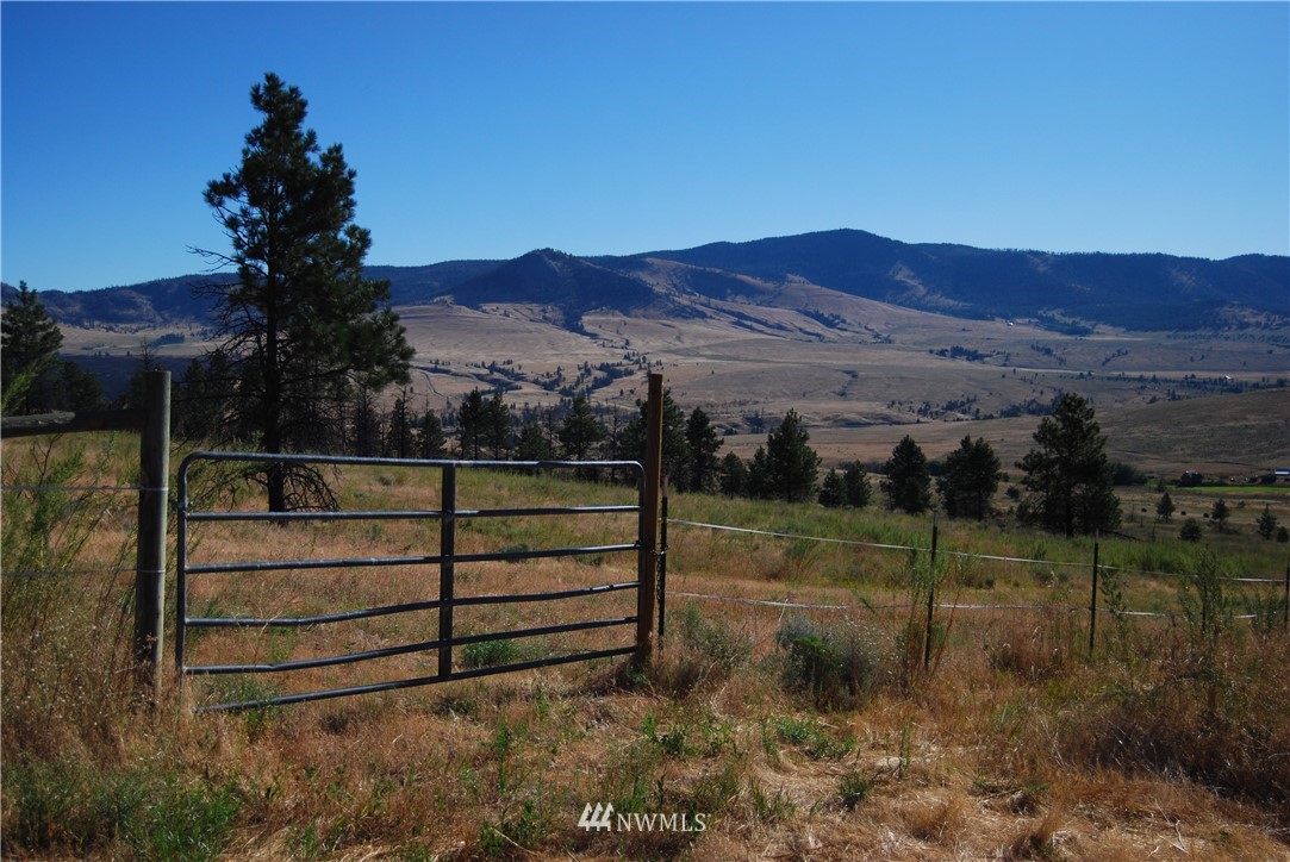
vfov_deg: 34.3
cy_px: 431
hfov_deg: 49.5
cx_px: 645
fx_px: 1399
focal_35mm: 39
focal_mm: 26
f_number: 4
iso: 200
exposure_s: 1/4000
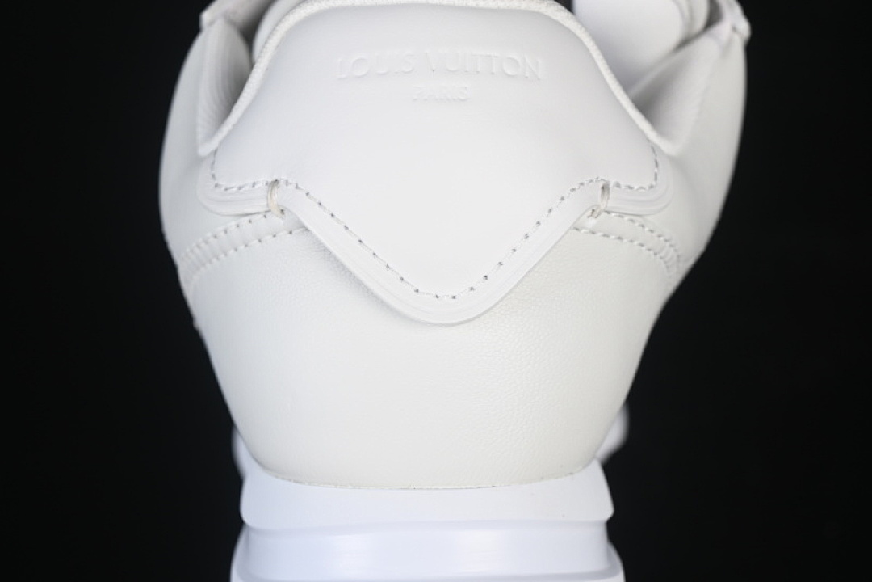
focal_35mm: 75
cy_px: 291
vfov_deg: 18.2
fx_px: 1817
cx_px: 436
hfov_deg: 27.0
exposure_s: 1/80
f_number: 7.1
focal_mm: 50
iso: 160
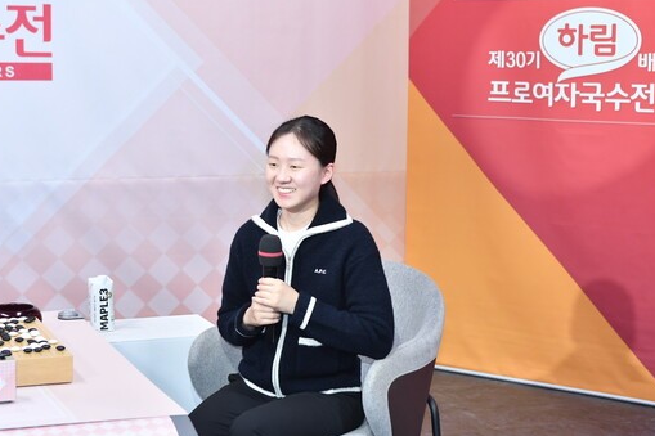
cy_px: 183
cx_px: 286
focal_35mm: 79
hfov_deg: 25.7
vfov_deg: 17.3
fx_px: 1437
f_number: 4
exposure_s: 1/100
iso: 800
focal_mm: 45
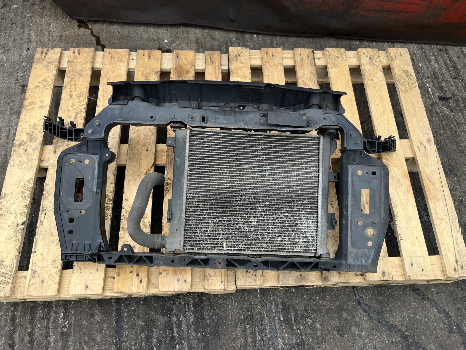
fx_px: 350
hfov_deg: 67.3
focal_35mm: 26
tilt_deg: -64.3
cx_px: 233
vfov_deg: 53.1
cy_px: 175
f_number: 1.6
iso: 50
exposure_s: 1/598
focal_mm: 5.1
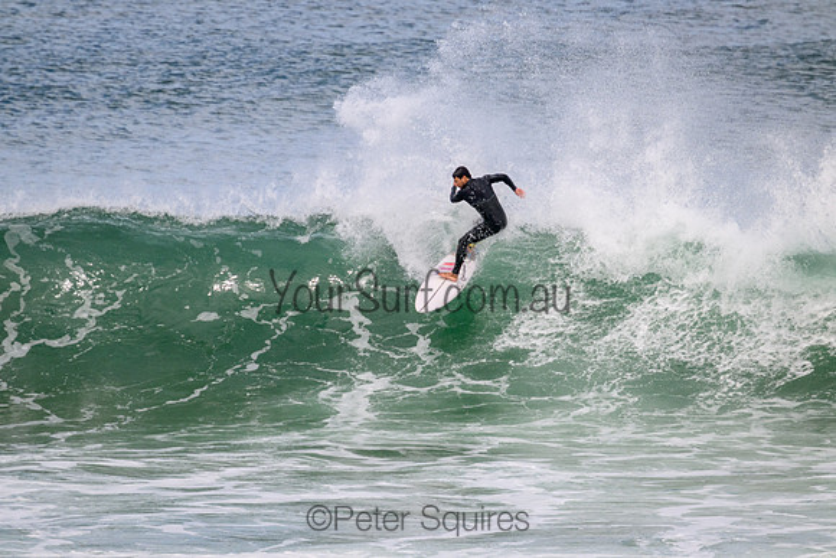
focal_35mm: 800
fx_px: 18581
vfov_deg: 1.7
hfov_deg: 2.6
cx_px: 418
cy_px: 279
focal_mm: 800
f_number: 11
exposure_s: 1/2000
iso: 1100
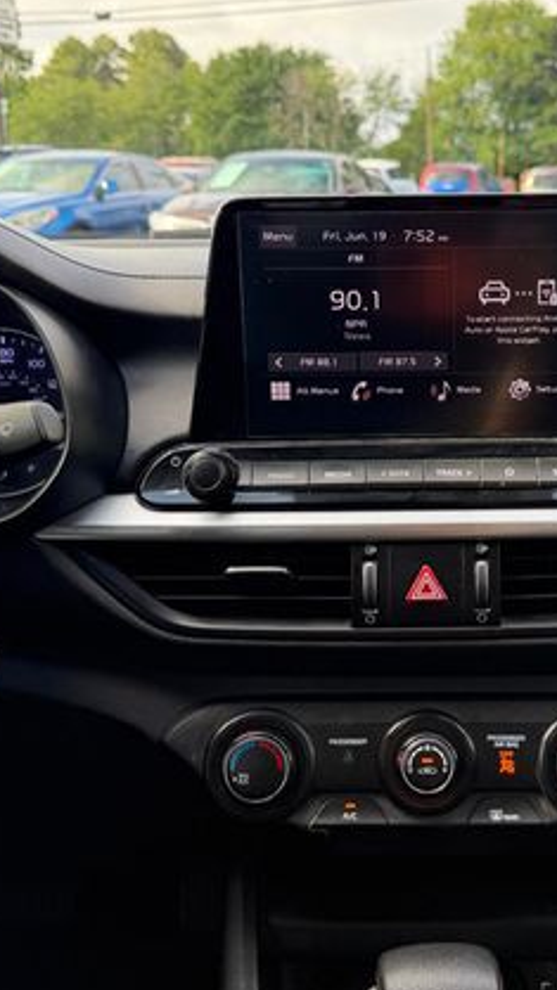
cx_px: 420
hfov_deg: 29.2
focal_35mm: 40
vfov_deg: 50.5
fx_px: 1051
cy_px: 476
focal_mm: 6.76
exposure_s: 1/205
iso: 80
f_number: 1.78
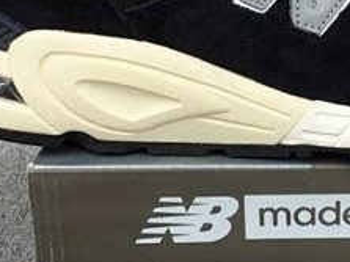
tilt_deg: -19.5
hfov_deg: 21.7
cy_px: 110
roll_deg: +0.7
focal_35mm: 89
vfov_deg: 16.6
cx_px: 290
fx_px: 899
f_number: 2.4
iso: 25
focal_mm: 3.3
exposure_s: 1/100
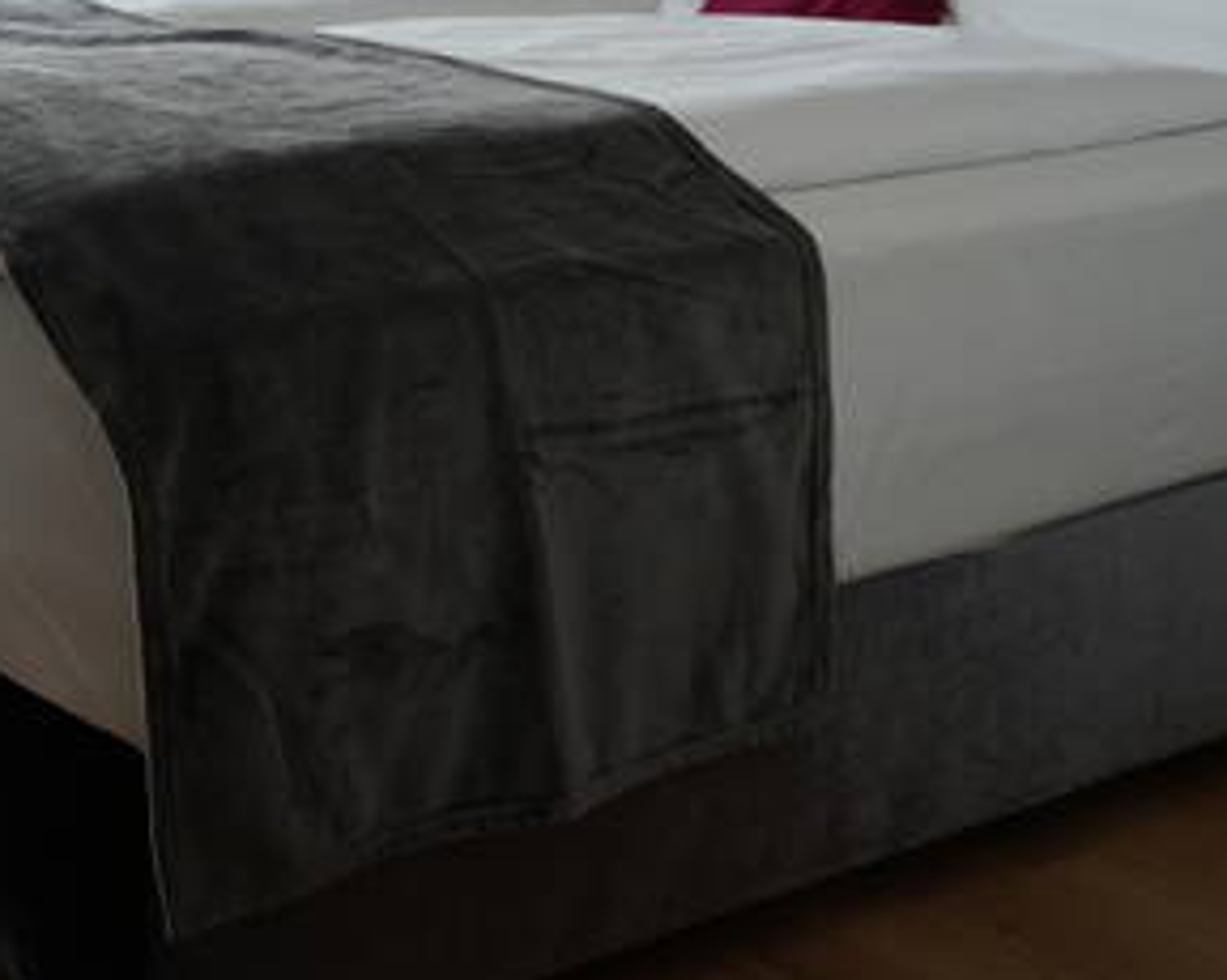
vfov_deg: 22.3
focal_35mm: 63
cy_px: -192
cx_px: 341
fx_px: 2286
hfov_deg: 29.7
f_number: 4
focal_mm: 28
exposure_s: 1/60
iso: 250
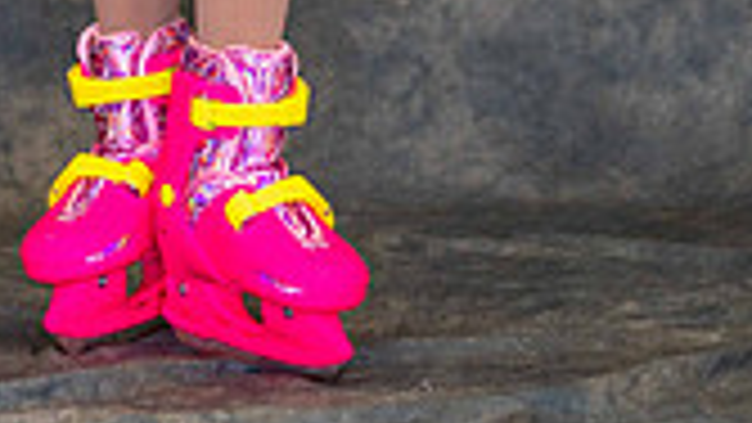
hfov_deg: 5.4
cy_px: -651
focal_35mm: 400
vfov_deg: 3.0
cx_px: -66
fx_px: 7977
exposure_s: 1/200
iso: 400
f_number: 1.8
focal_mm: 85
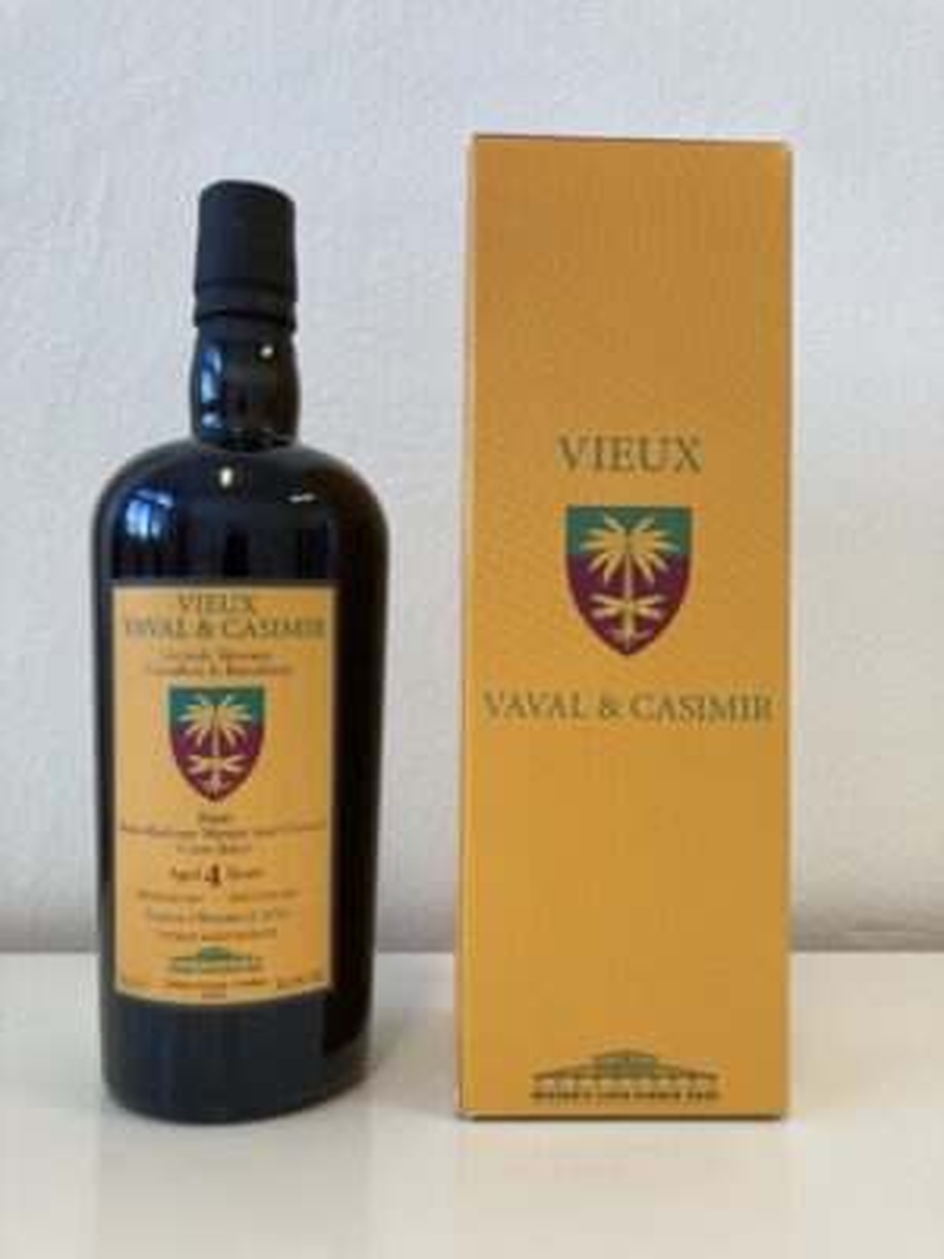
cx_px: 472
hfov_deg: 49.7
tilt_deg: +2.5
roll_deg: -0.1
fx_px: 1018
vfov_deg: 63.4
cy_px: 630
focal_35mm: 28
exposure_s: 1/50
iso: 50
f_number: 1.8
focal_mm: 3.99
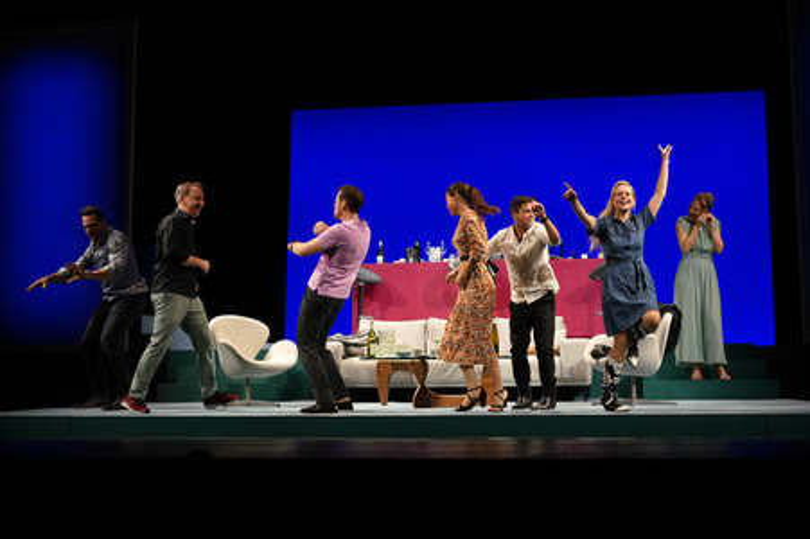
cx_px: 405
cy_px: 270
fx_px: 1034
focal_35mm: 46
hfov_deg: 42.8
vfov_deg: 29.2
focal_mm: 46
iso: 1600
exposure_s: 1/250
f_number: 5.6
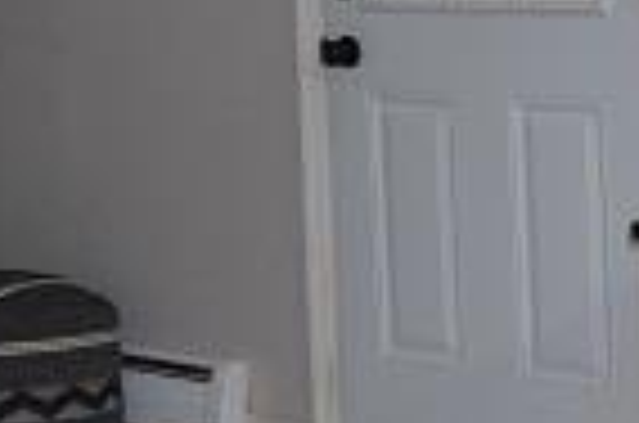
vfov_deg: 9.5
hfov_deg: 14.2
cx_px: 36
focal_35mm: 143
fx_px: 2533
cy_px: -9
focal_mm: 18
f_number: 4.5
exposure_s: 1/80
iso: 800
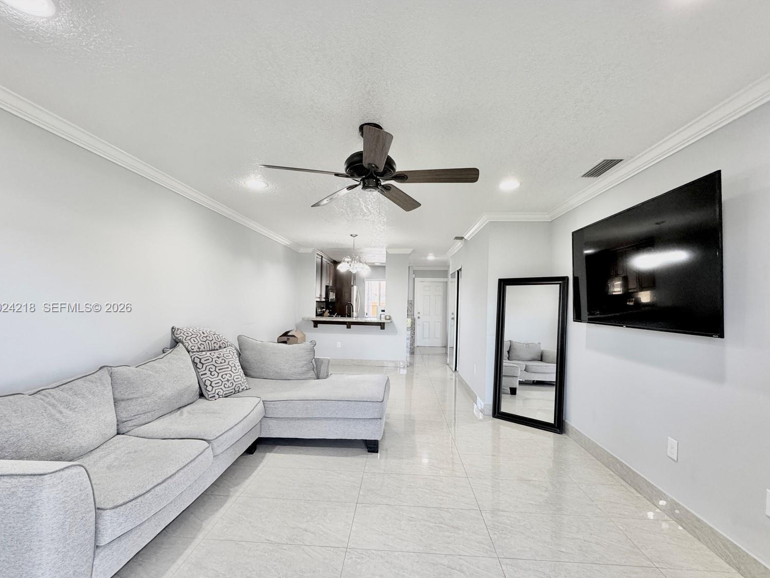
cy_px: 308
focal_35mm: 15
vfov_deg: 81.6
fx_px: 334
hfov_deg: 98.2
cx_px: 383
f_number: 2.2
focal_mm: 2.22
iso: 250
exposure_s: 1/120
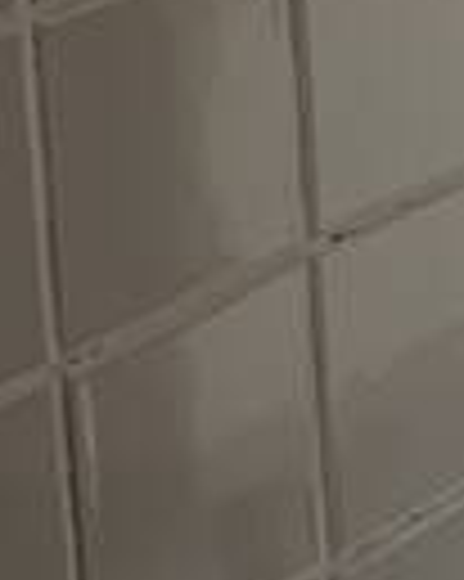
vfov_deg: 8.7
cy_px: -481
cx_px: 1496
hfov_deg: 6.5
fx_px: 3643
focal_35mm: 212
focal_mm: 4.25
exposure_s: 1/60
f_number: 1.8
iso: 100
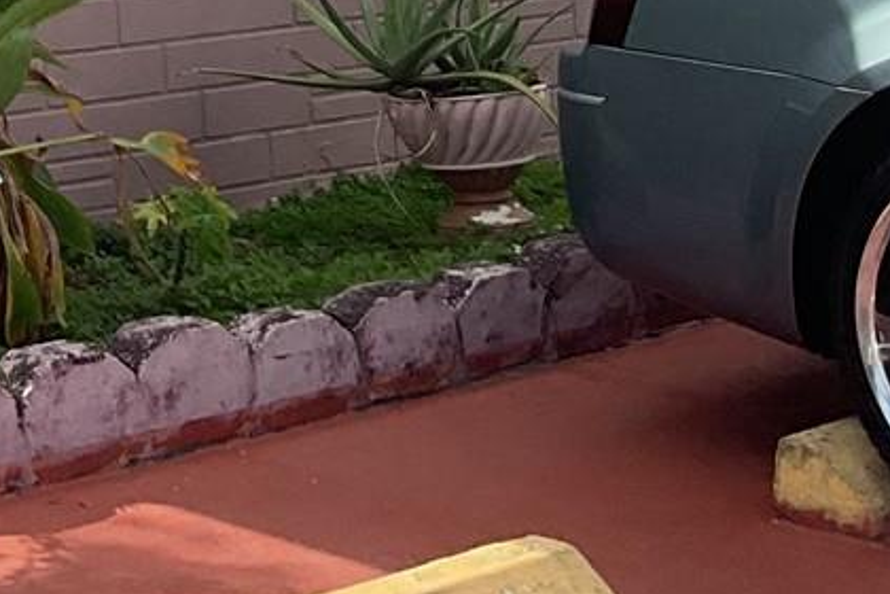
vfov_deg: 11.1
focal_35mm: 115
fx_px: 2843
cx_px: -562
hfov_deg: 15.9
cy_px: -501
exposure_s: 1/2141
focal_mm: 3
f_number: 1.8
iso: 16
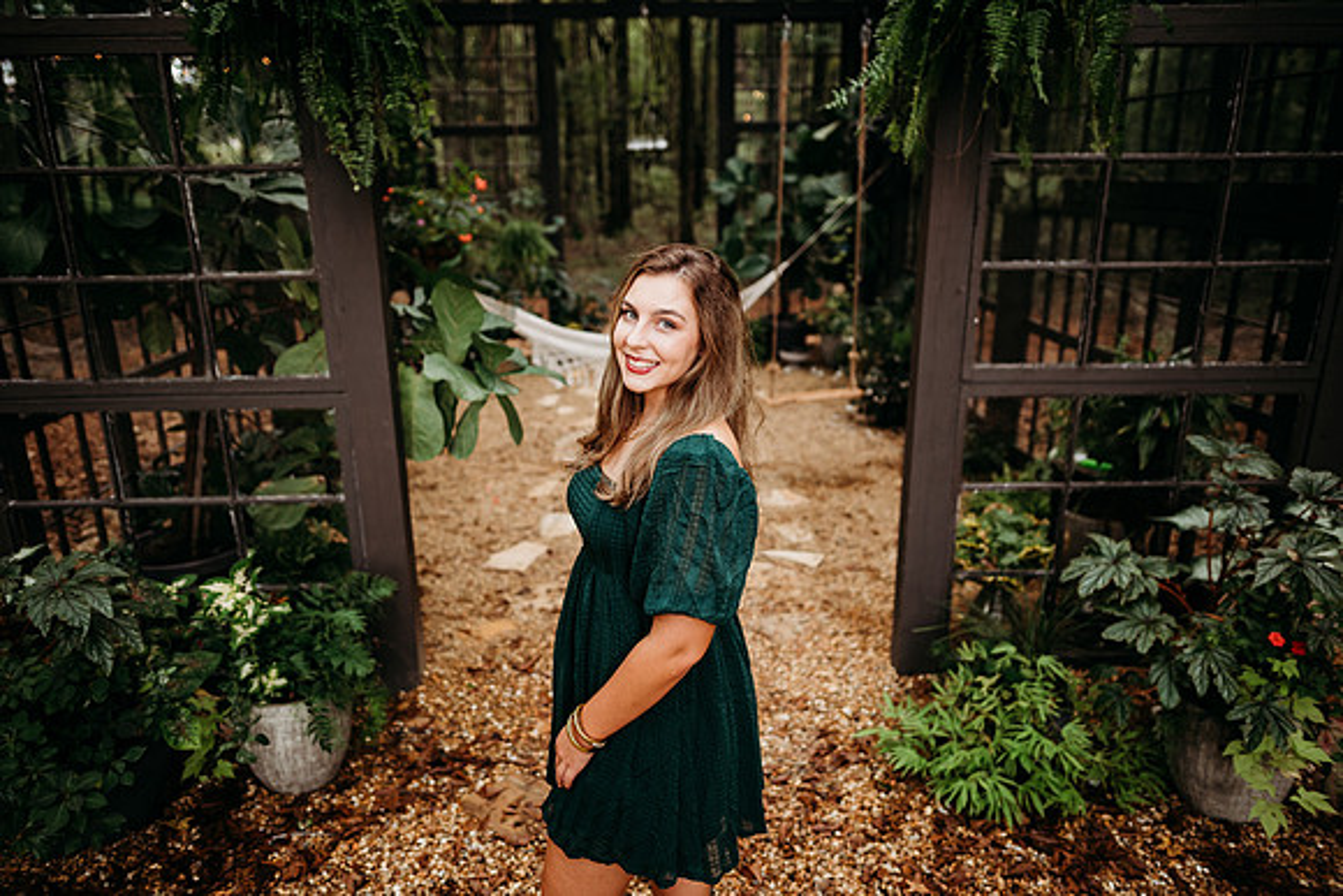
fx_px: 896
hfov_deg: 73.7
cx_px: 672
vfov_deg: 53.2
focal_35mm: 24
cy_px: 448
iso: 320
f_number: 2.2
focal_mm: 24
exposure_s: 1/250
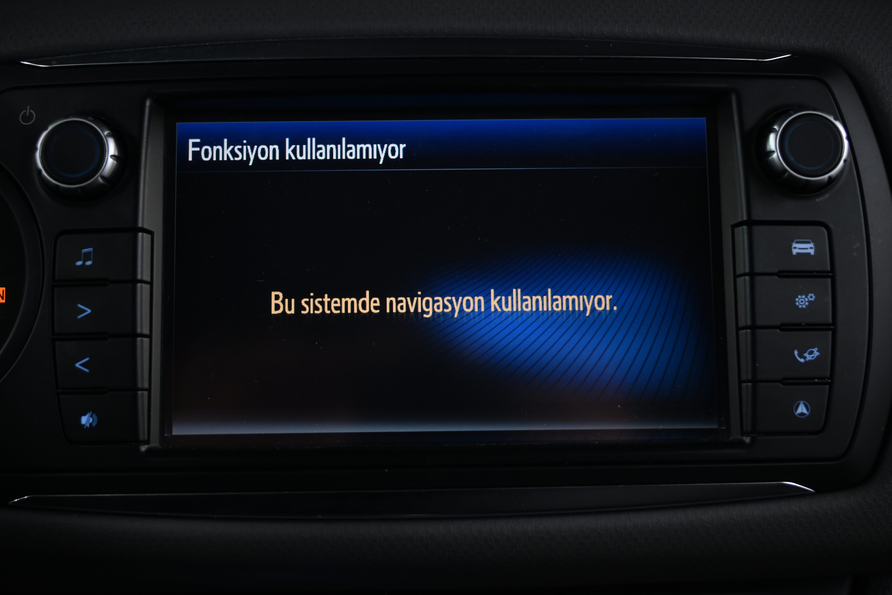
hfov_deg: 47.2
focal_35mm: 41
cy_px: 298
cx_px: 446
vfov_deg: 32.4
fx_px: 1022
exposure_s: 1/50
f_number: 4.5
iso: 640
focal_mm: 27.5
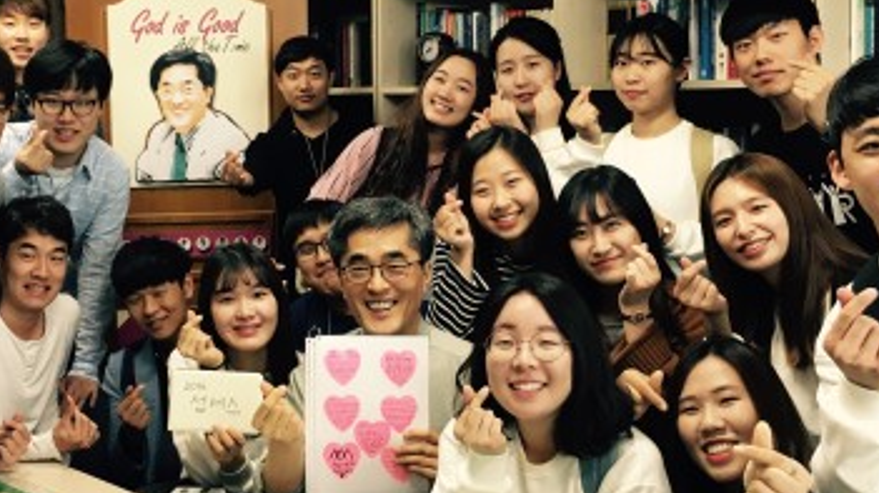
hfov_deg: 38.4
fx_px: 1258
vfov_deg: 22.1
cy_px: 183
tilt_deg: -3.3
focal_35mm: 54
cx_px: 366
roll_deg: +0.2
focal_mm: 4.15
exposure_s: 1/30
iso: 64
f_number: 2.2
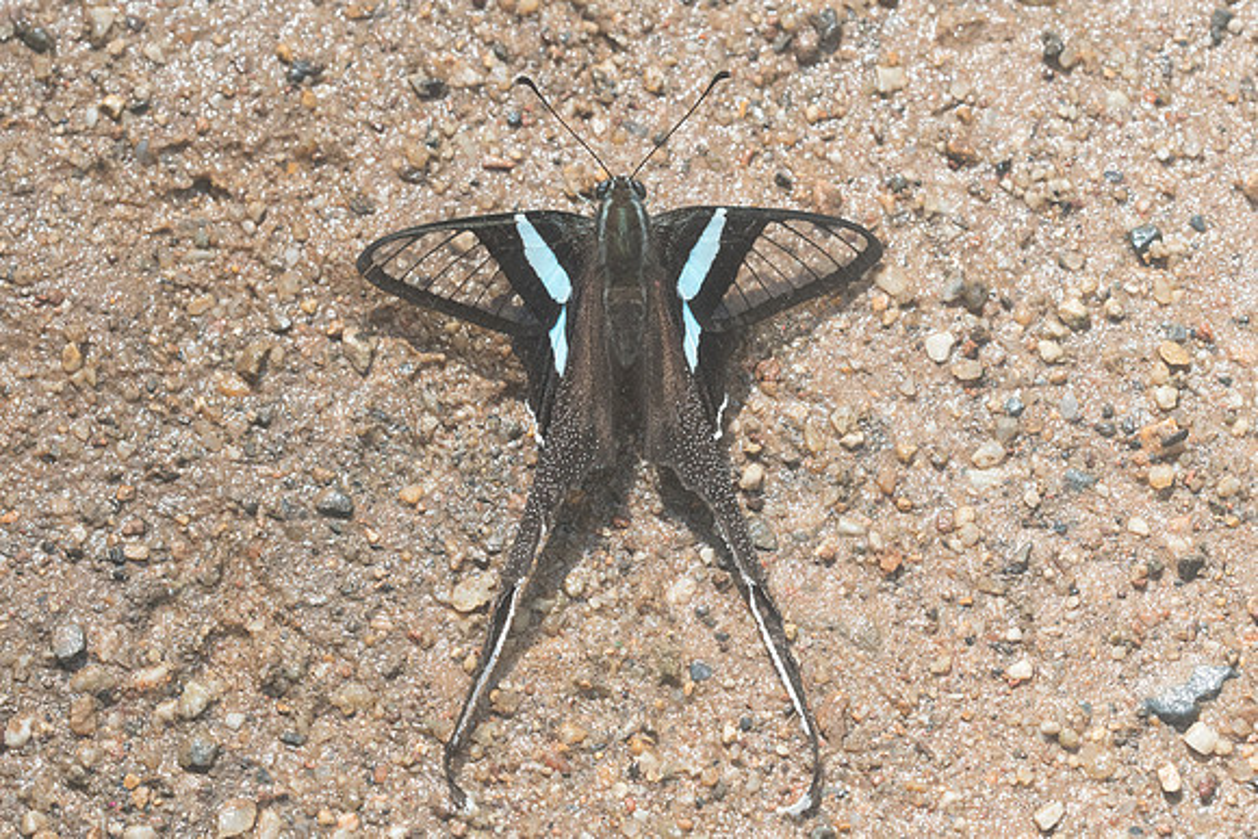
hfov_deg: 6.7
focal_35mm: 308
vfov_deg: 4.5
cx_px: 629
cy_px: 373
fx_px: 10768
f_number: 9
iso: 800
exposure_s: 1/400
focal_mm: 150
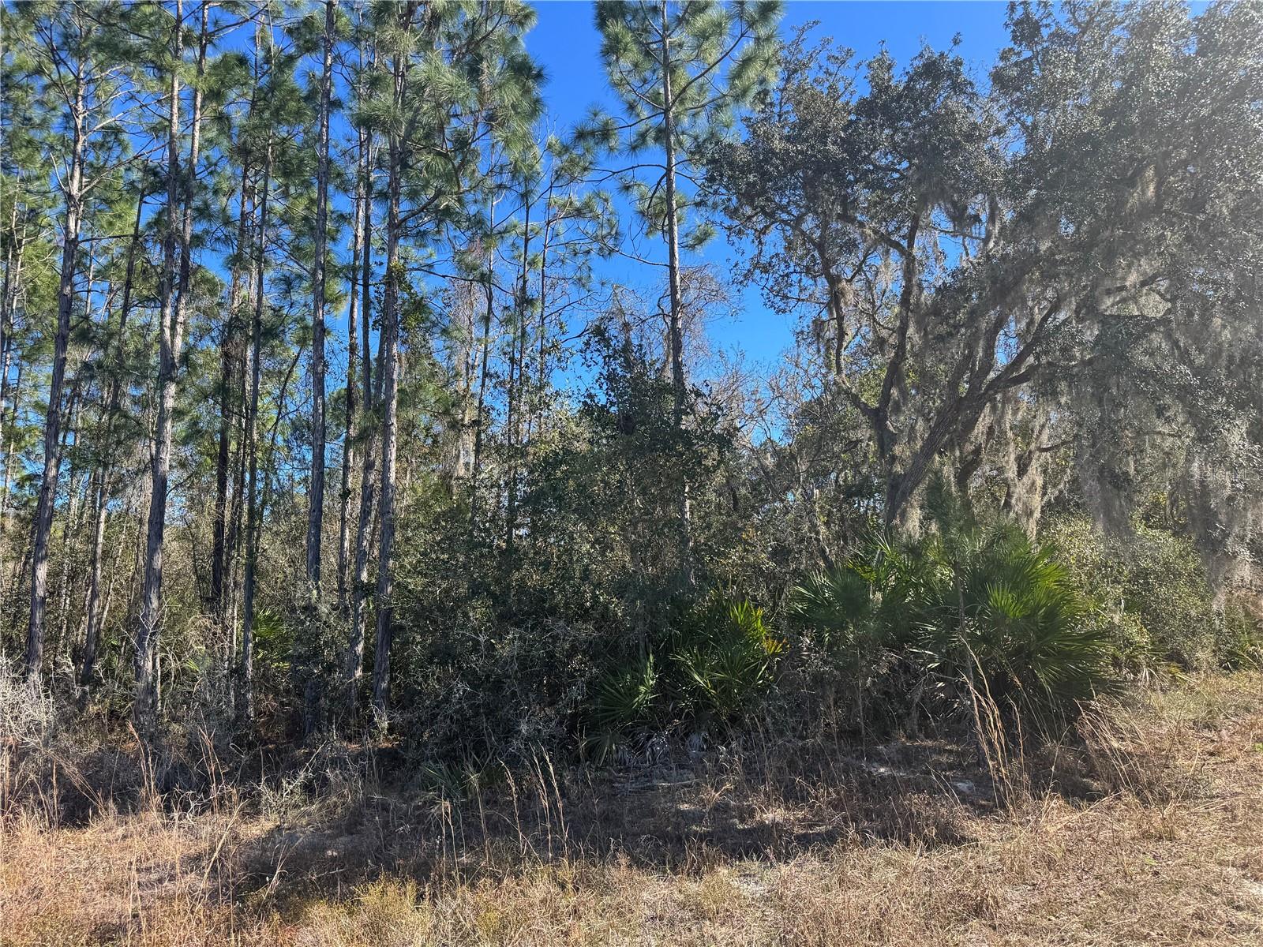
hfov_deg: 71.6
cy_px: 474
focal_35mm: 24
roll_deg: -0.8
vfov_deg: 56.8
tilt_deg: +13.4
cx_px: 632
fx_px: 876
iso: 80
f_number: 1.78
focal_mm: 6.76
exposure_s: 1/1425
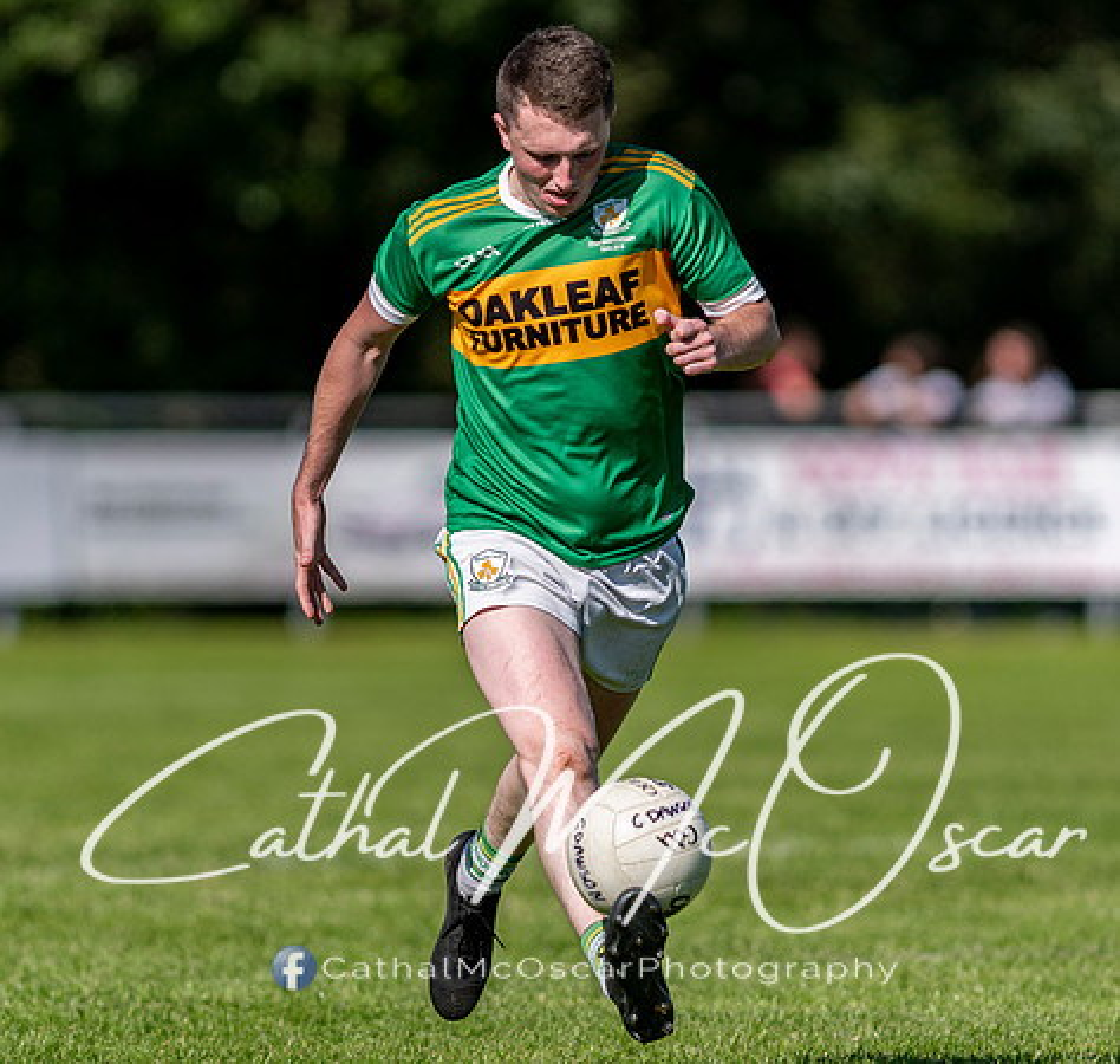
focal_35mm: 594
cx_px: 484
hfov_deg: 3.0
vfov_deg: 2.9
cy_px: 513
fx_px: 21209
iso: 100
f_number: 2.8
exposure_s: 1/2500
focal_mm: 300
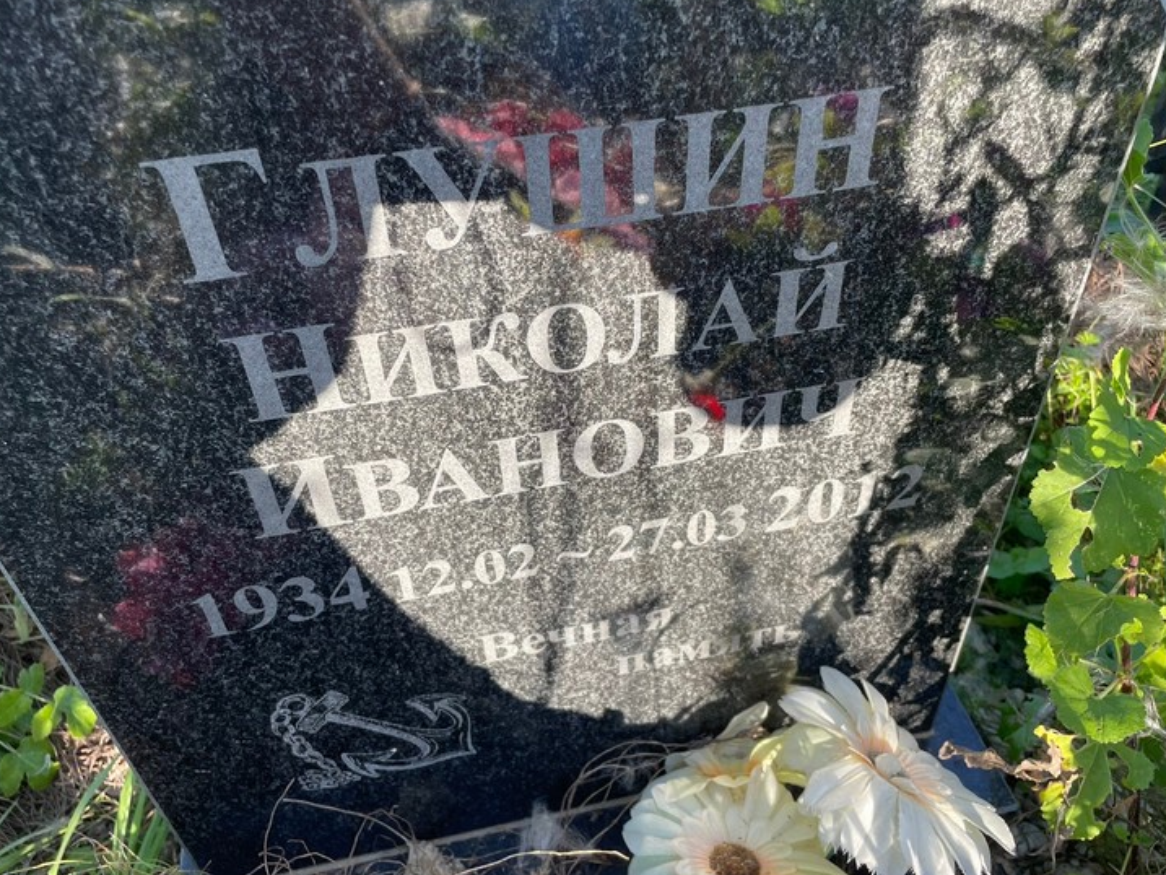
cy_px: 415
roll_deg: -0.4
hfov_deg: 61.6
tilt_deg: -43.4
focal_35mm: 29
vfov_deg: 48.2
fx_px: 977
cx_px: 576
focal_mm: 4.2
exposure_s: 1/413
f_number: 1.6
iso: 32
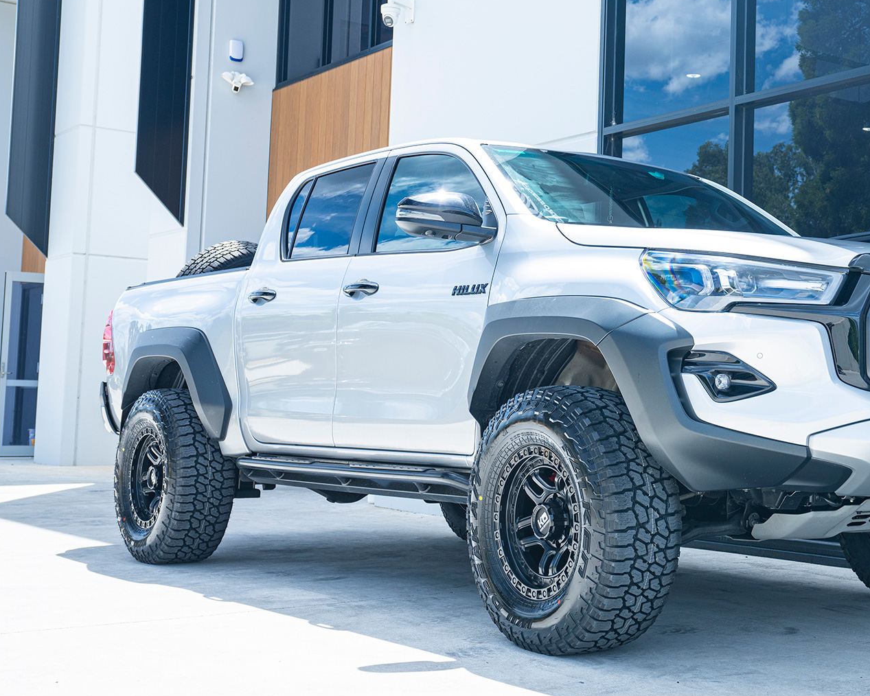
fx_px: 1030
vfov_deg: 37.3
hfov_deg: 45.0
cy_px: 358
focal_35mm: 40
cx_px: 589
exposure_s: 1/80
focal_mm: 30
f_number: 5.6
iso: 100
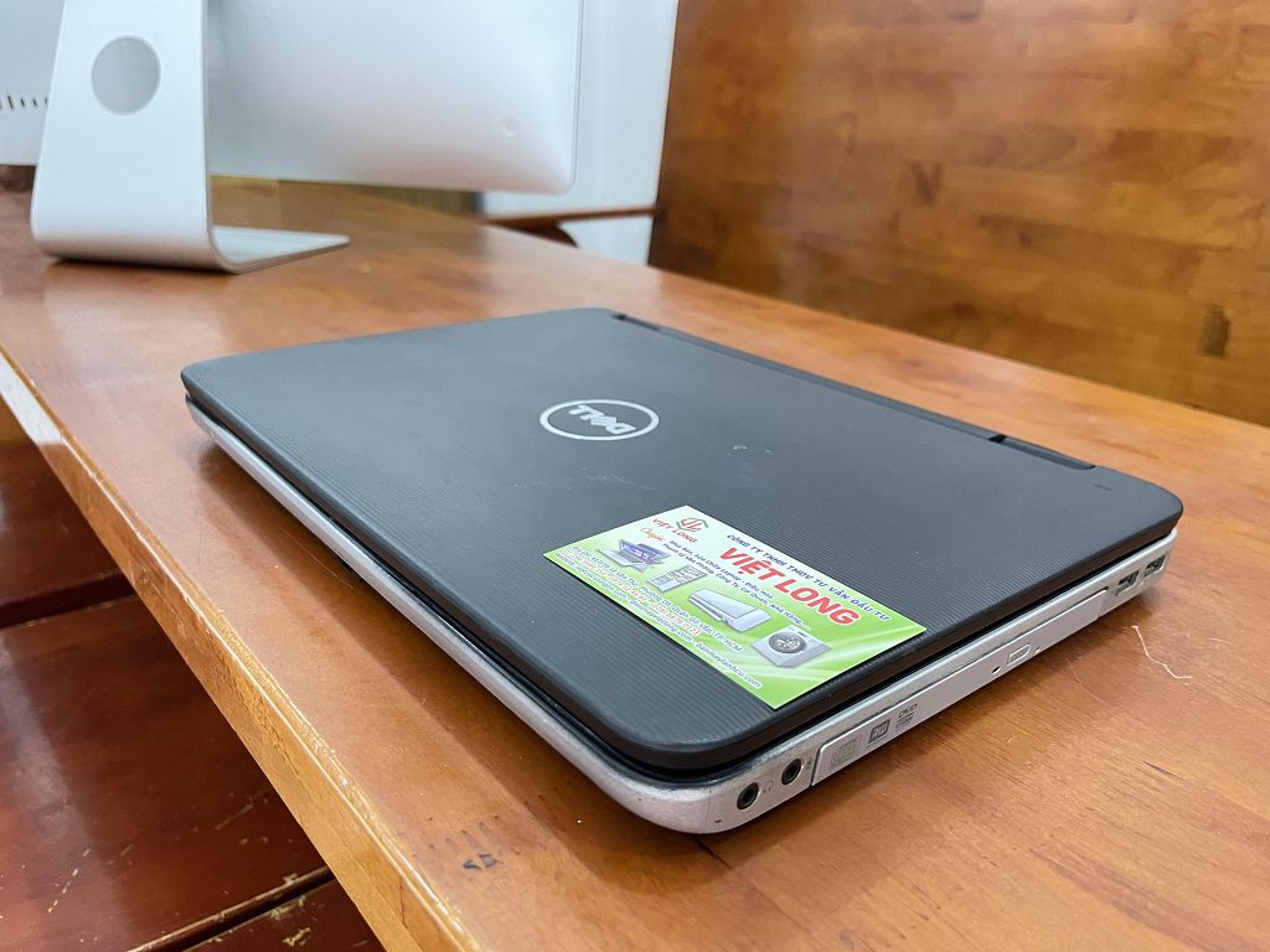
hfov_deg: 69.4
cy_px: 476
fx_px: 917
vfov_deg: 54.9
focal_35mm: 25
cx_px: 635
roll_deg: -2.9
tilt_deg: -22.2
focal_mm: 5.1
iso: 500
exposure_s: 1/33
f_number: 1.6
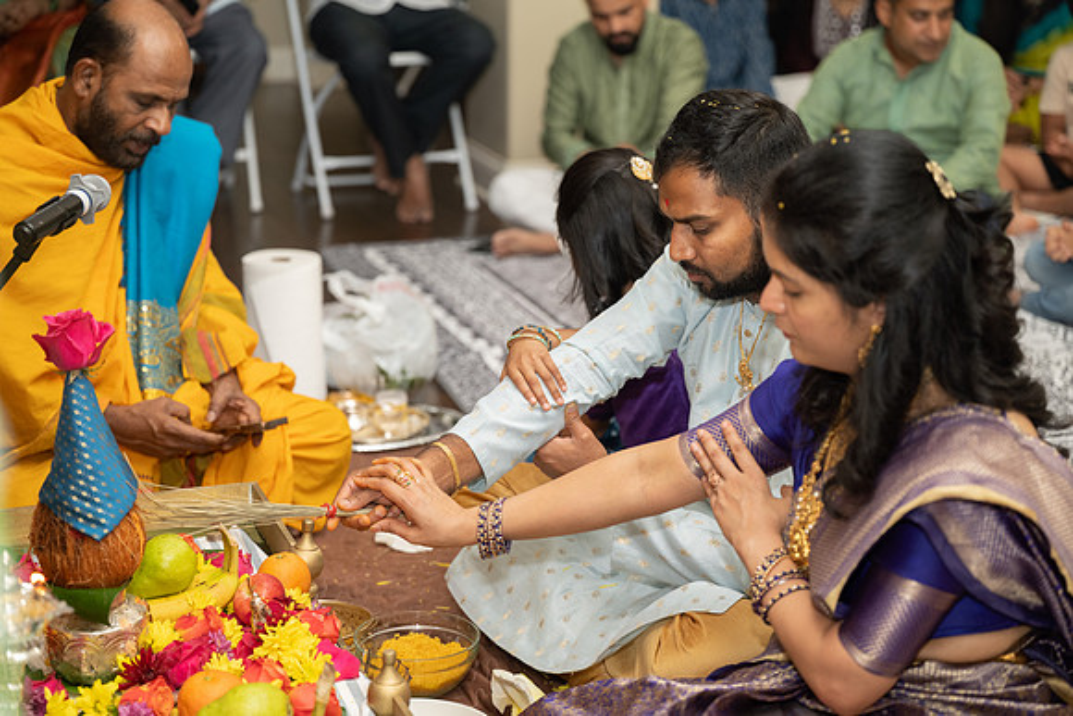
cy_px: 358
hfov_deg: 28.8
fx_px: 2087
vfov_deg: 19.5
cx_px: 536
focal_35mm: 70
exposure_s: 1/200
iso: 500
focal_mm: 70
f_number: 2.8
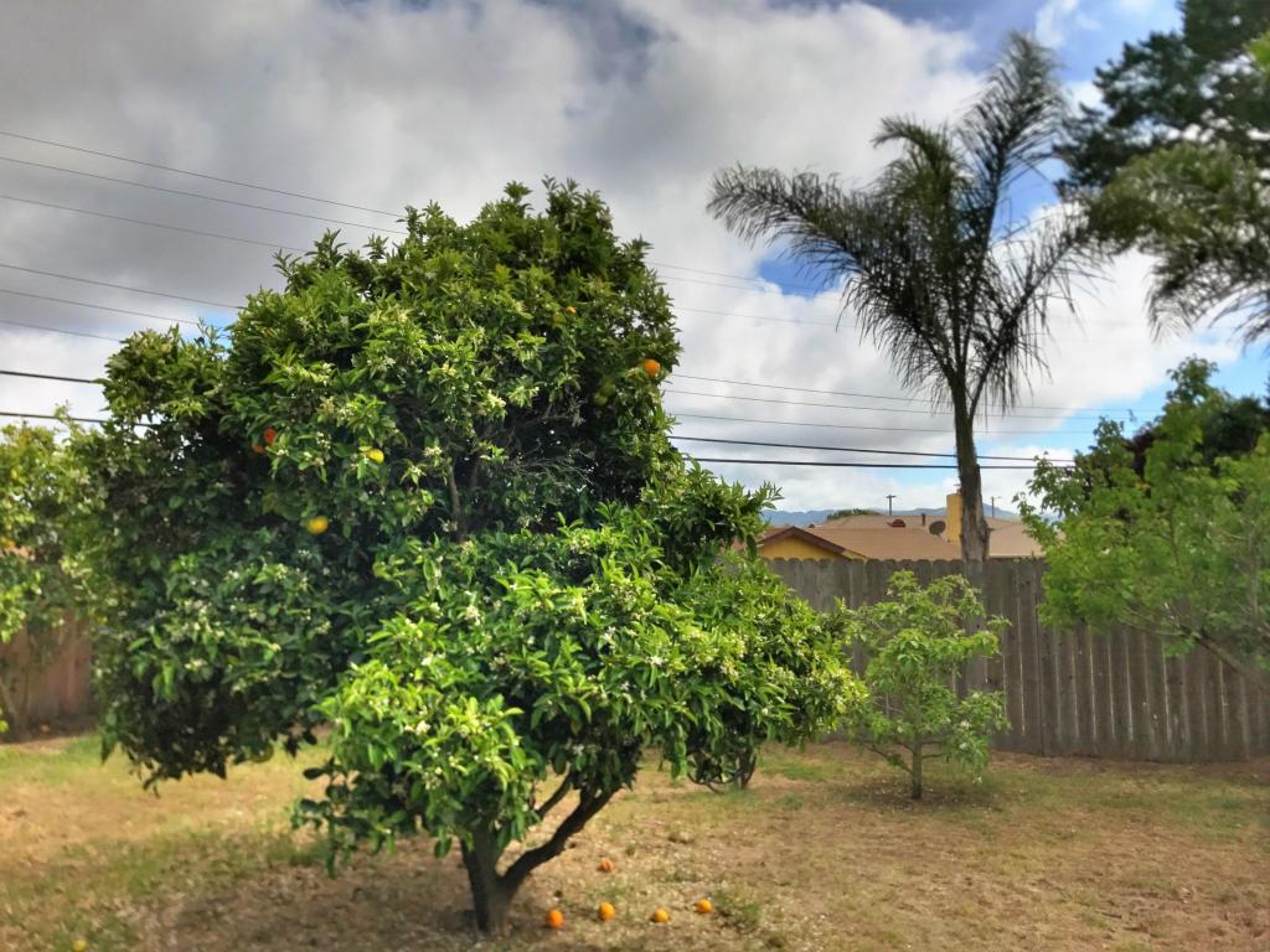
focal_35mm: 28
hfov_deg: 63.4
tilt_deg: +5.0
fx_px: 1027
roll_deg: -0.4
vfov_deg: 49.7
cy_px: 476
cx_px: 635
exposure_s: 1/32258
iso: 25
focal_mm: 3.99
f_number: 1.8
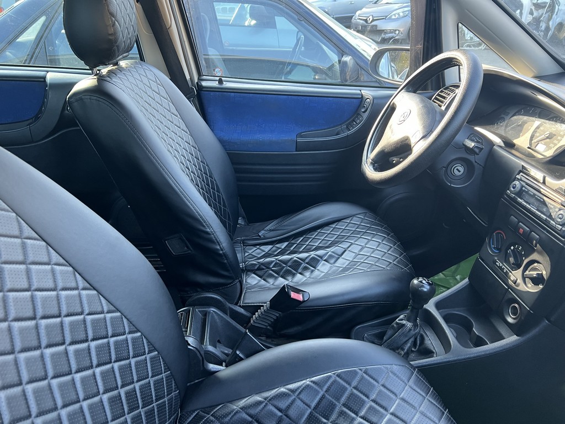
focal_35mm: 26
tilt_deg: -26.7
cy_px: 212
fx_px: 424
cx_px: 282
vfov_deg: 53.1
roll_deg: -0.8
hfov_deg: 67.3
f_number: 1.5
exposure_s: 1/80
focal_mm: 5.7
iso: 125
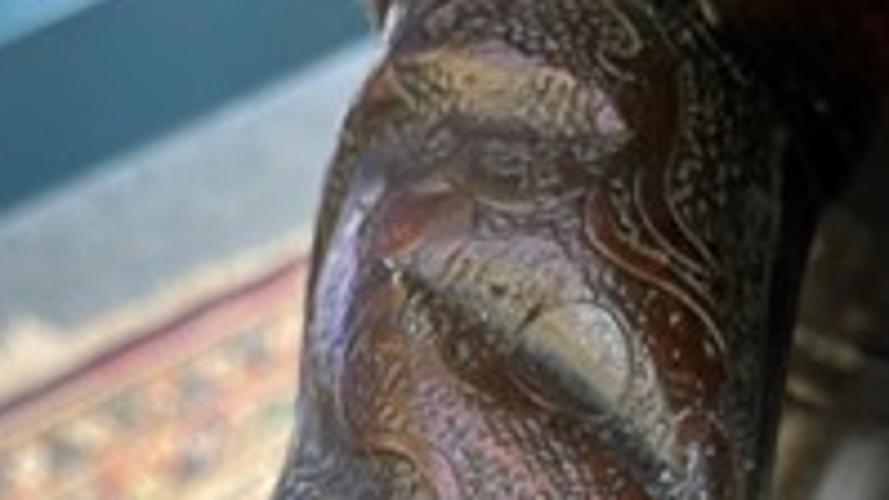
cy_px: 830
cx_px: 357
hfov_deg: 36.5
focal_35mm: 57
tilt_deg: -64.8
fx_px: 1344
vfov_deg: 17.9
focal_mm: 5.1
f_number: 1.6
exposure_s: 1/50
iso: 500
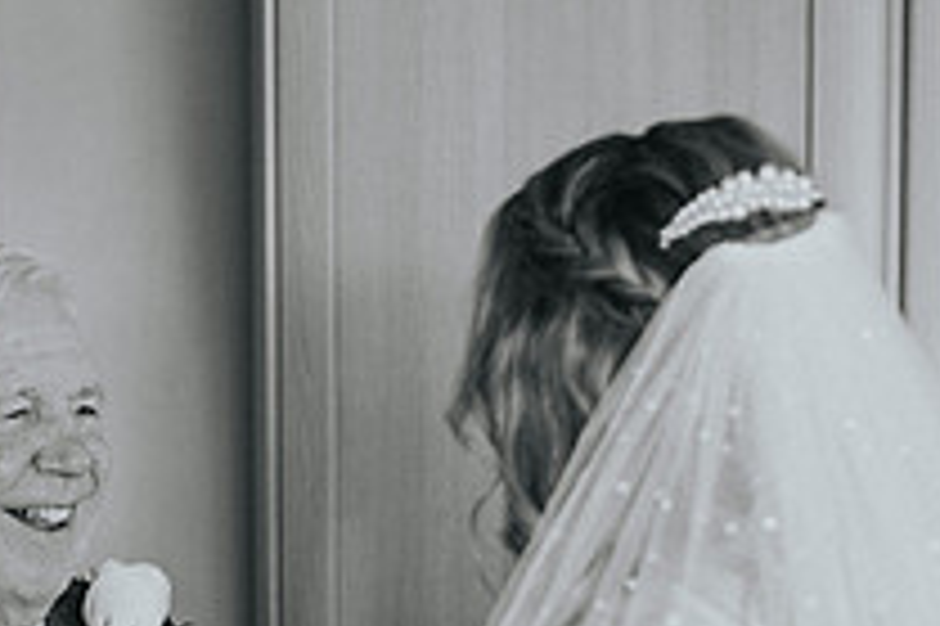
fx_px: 3287
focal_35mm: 126
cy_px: 716
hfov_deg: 16.1
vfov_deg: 10.7
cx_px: 104
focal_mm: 35
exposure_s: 1/200
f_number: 1.8
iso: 500
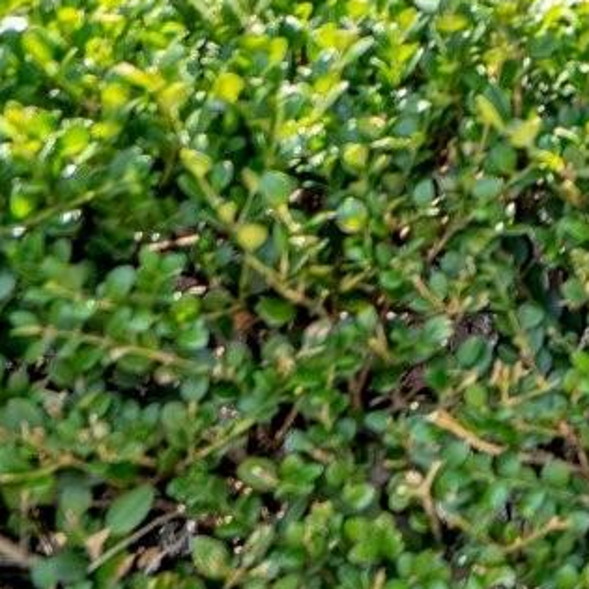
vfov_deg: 10.5
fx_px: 3080
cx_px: 1703
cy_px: -309
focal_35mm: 160
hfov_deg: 9.1
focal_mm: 29
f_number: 7.1
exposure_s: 1/30
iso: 100
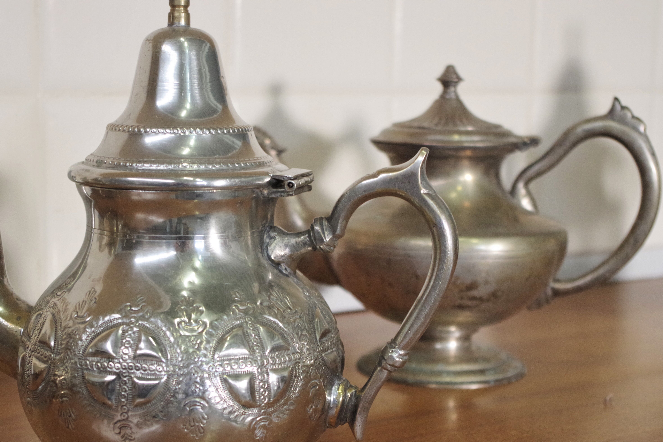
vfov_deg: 20.6
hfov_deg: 30.5
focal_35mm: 66
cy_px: 270
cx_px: 291
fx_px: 1215
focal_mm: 35
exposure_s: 1/80
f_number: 4.5
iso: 1600
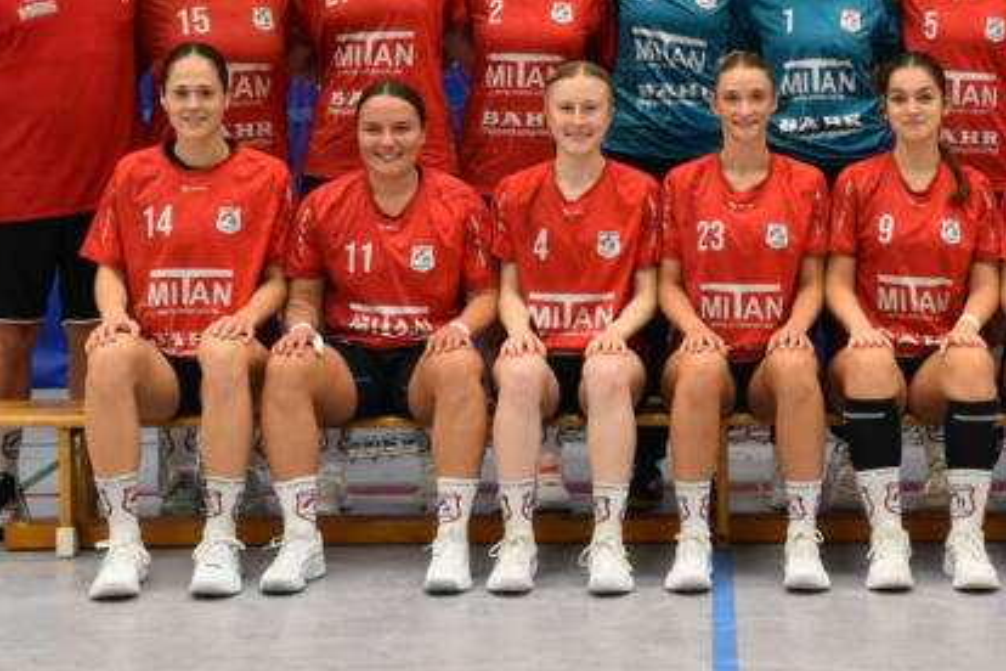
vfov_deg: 15.6
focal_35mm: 87
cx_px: 775
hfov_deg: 23.1
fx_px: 2431
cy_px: 140
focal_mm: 30
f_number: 5
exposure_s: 1/60
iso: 1100
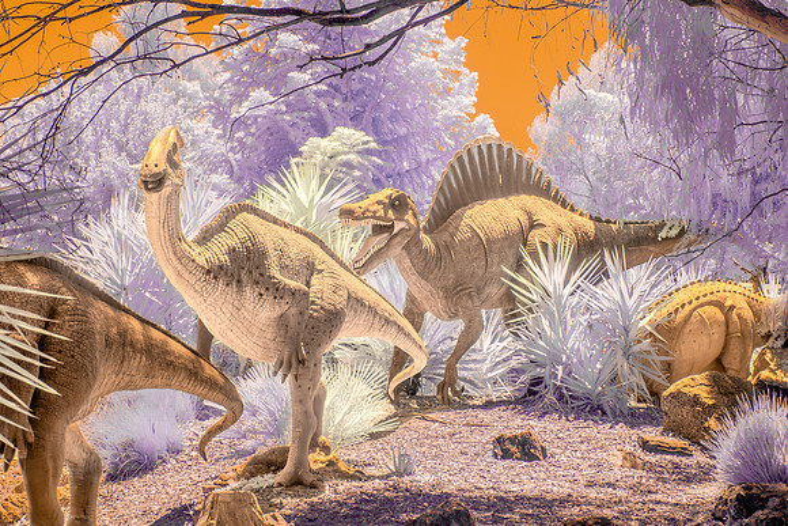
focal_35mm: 110
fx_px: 2399
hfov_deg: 18.7
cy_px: 266
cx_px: 399
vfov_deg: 12.5
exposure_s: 1/640
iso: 200
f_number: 6.3
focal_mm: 52
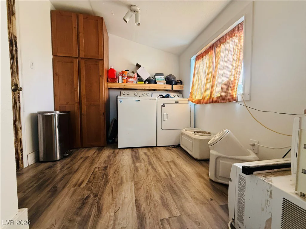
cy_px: 114
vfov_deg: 85.7
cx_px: 153
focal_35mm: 14
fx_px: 124
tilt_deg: -2.7
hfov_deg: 102.1
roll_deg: -0.5
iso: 320
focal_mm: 2.22
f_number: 2.2
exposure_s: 1/99
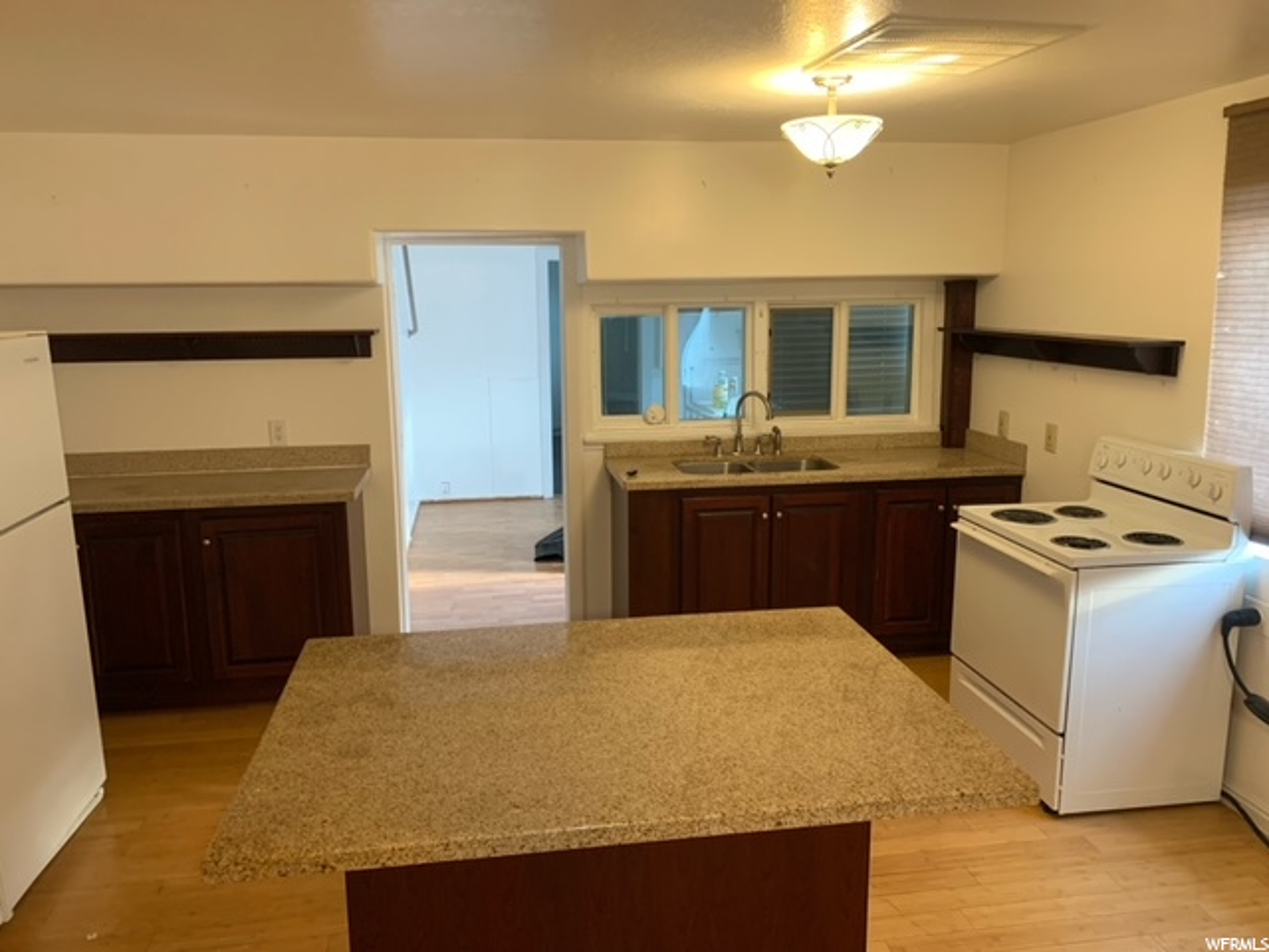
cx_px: 634
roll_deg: +0.8
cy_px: 476
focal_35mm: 26
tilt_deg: -11.3
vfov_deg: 53.1
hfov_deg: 67.3
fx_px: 953
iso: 200
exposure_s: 1/60
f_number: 1.8
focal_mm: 4.25
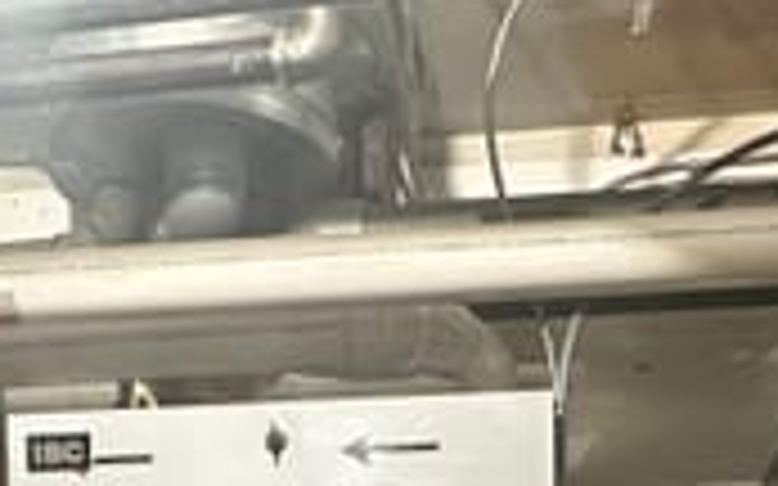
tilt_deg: -3.3
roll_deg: +0.9
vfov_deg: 15.8
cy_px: 938
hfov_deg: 30.6
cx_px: 400
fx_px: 1420
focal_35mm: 67
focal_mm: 2.22
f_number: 2.2
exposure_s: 1/60
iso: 640
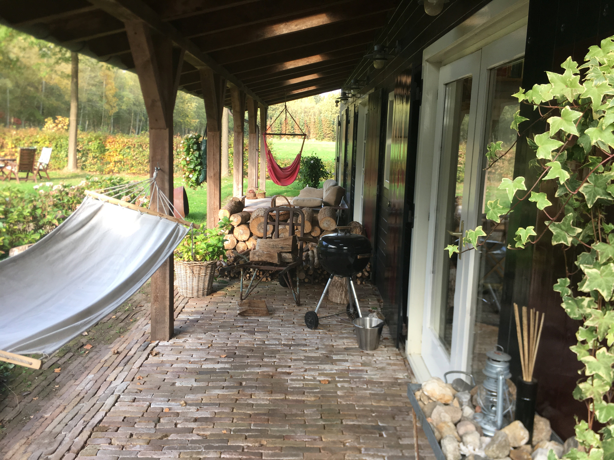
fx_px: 514
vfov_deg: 48.2
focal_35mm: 29
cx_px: 307
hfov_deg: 61.7
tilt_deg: -6.7
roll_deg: -1.8
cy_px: 230
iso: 25
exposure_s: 1/100
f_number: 2.2
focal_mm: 4.15
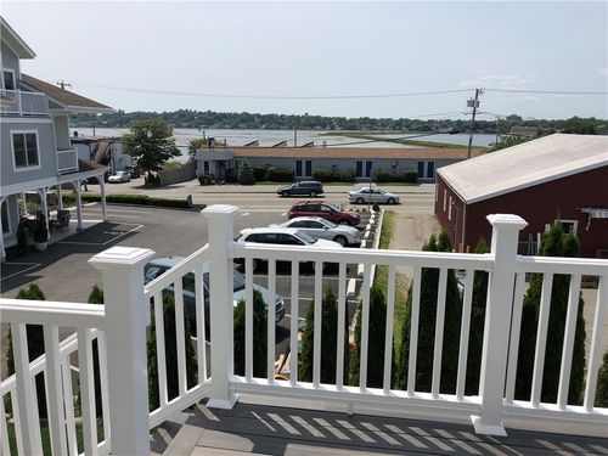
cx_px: 304
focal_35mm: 28
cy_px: 228
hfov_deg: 63.4
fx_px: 492
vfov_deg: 49.7
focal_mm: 3.99
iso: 20
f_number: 1.8
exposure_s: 1/3003
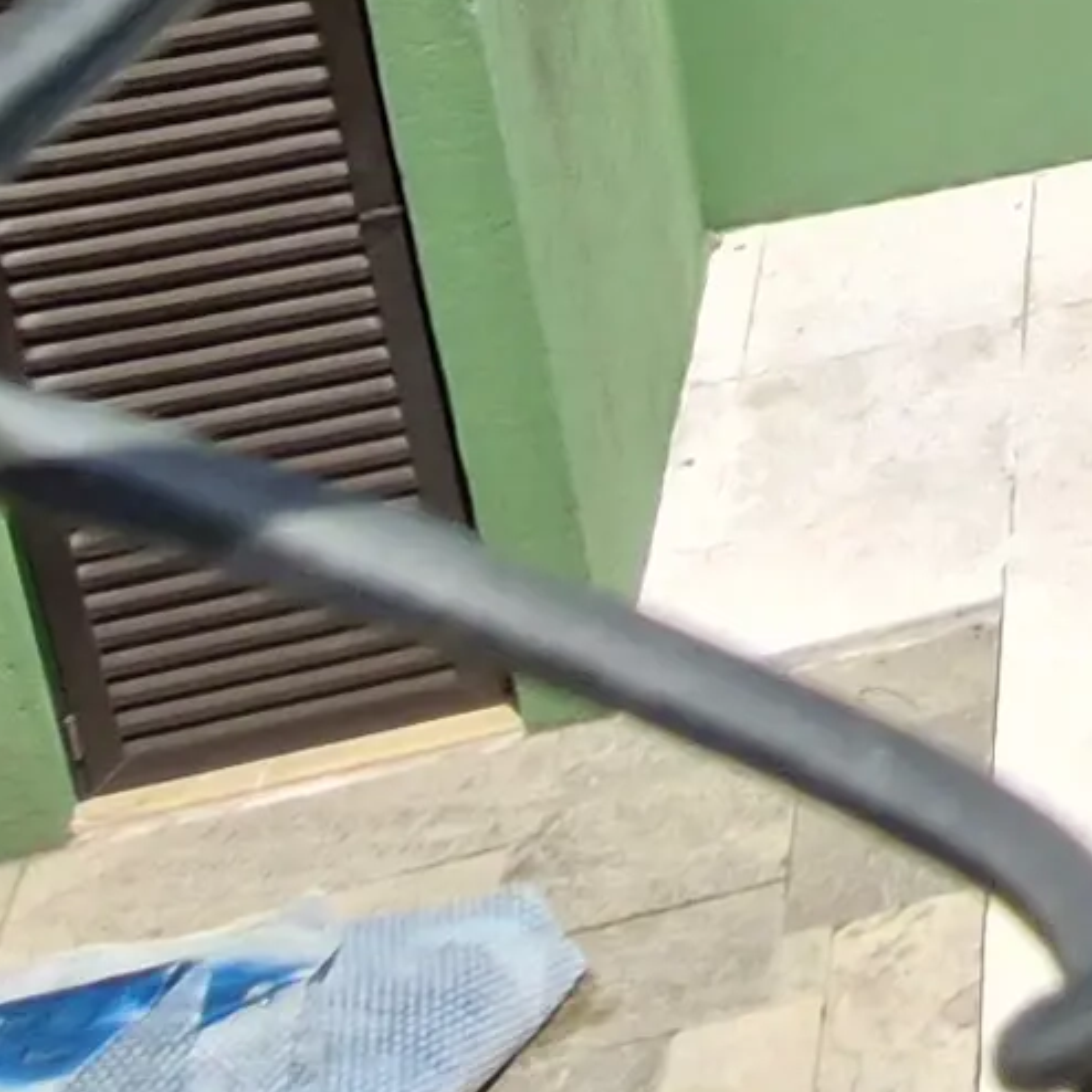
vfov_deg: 15.6
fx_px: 3319
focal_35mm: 93
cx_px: 2697
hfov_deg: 13.3
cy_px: -959
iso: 50
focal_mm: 1.74
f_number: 2.2
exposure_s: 1/1584
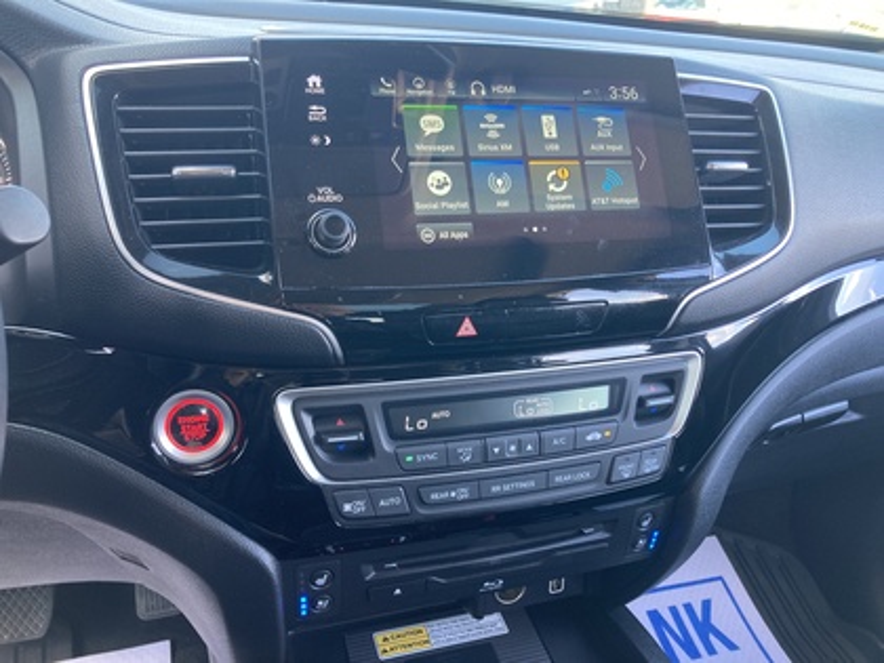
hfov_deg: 63.4
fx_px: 715
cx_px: 442
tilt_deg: -25.9
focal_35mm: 28
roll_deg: -2.4
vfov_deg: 49.7
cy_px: 332
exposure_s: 1/50
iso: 80
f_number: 1.8
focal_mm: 3.99
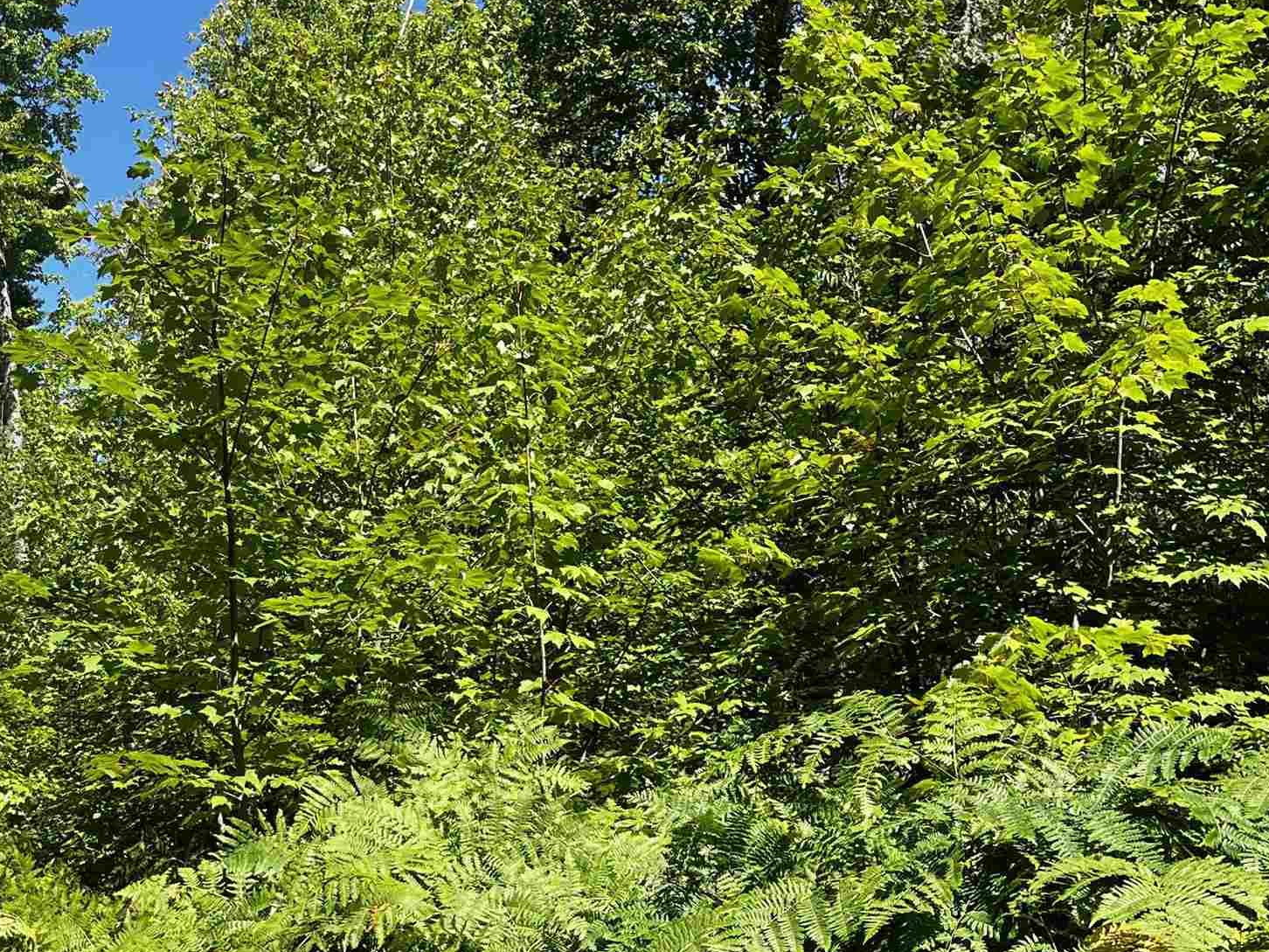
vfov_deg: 26.4
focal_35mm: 55
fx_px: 2016
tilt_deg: +6.4
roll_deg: -0.6
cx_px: 224
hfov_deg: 33.7
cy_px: 648
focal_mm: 5.1
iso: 50
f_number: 1.6
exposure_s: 1/1279
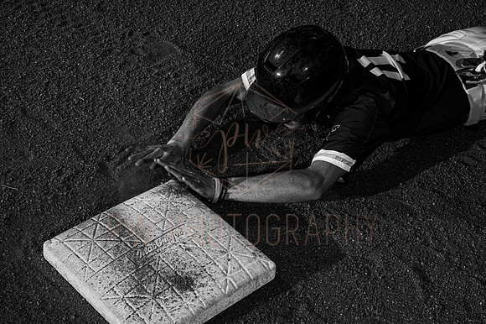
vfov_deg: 19.4
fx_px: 944
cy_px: 162
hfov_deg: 28.9
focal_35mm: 70
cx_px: 243
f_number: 16
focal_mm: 70
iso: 100
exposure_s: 1/200
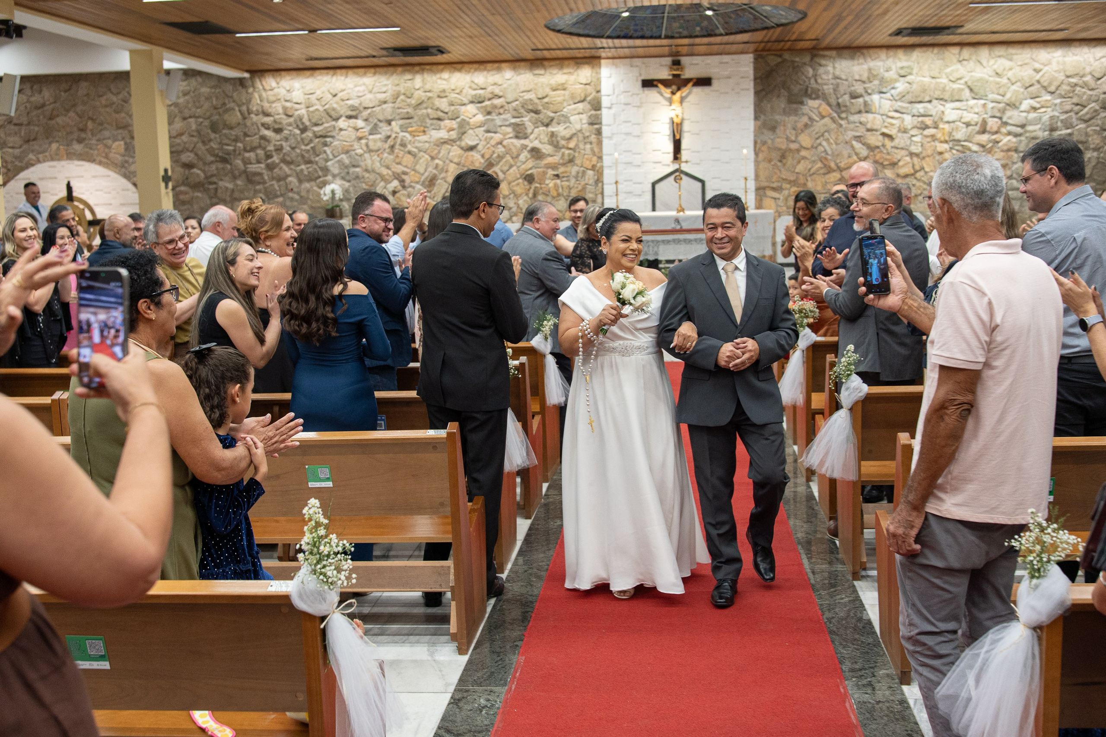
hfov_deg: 47.9
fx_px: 1244
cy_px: 368
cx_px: 553
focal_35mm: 40
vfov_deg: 33.0
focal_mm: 27
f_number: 2.8
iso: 800
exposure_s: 1/160
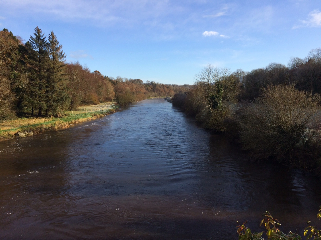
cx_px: 160
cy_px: 120
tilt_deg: -5.0
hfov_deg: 61.7
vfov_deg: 48.2
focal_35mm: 29
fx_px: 269
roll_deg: -1.0
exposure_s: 1/1368
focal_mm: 4.15
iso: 32
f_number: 2.2
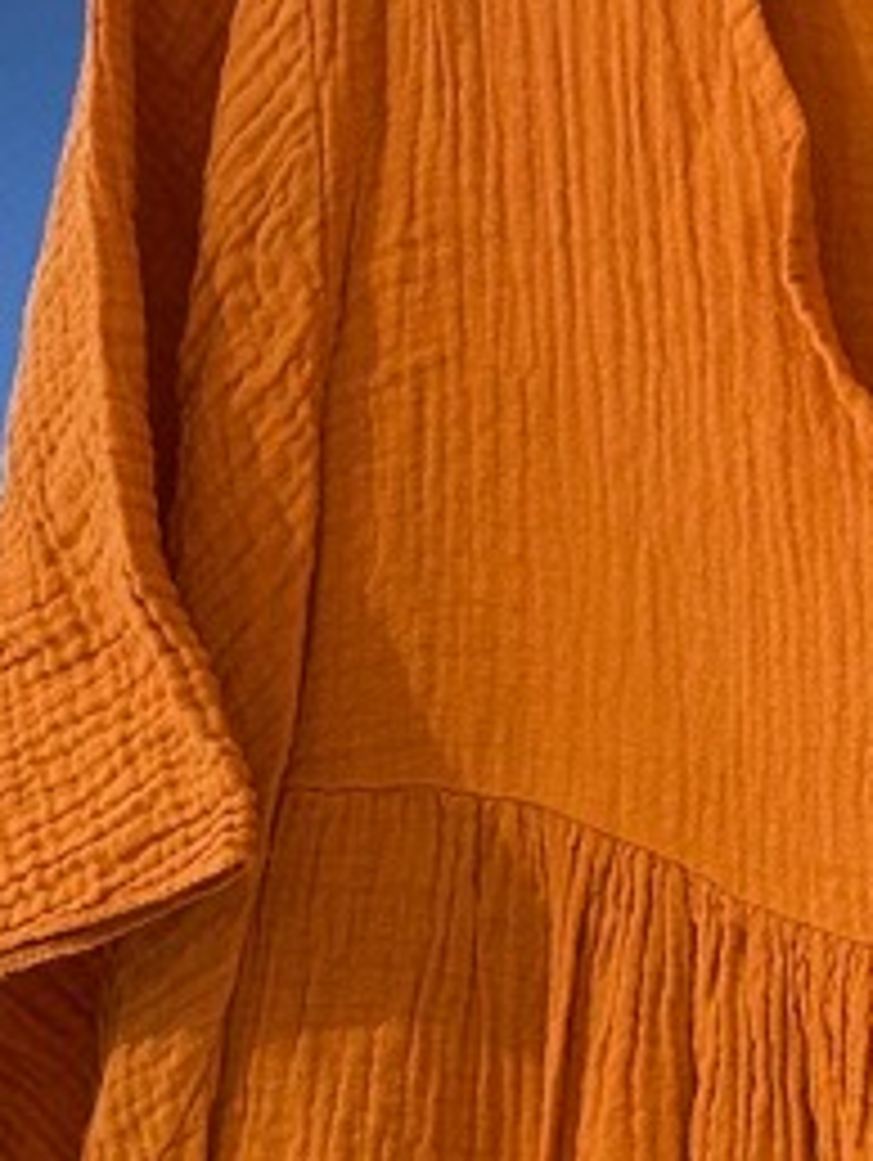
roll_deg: +1.2
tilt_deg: -8.5
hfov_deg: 7.8
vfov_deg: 10.6
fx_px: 6244
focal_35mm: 186
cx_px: 1364
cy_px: 824
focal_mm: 6.86
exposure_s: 1/33
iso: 250
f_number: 1.78
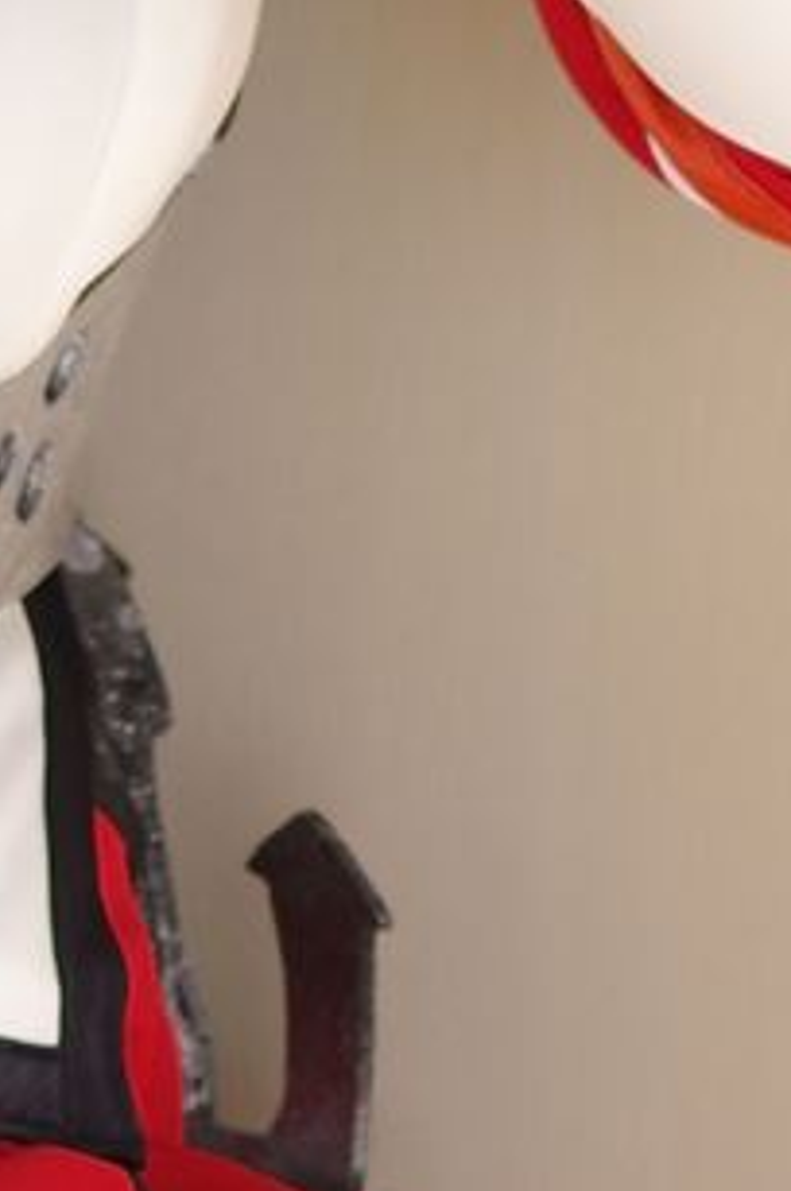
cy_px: 1047
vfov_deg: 5.7
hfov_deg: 3.8
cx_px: -74
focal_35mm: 360
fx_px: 11891
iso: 100
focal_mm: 31
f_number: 3.2
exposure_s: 1/180
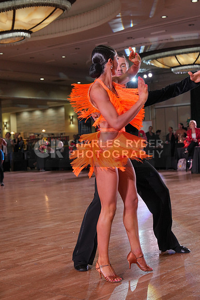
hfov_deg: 21.9
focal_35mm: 62
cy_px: 150
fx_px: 516
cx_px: 100
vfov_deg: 32.4
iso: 2000
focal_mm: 62
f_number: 5.6
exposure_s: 1/400
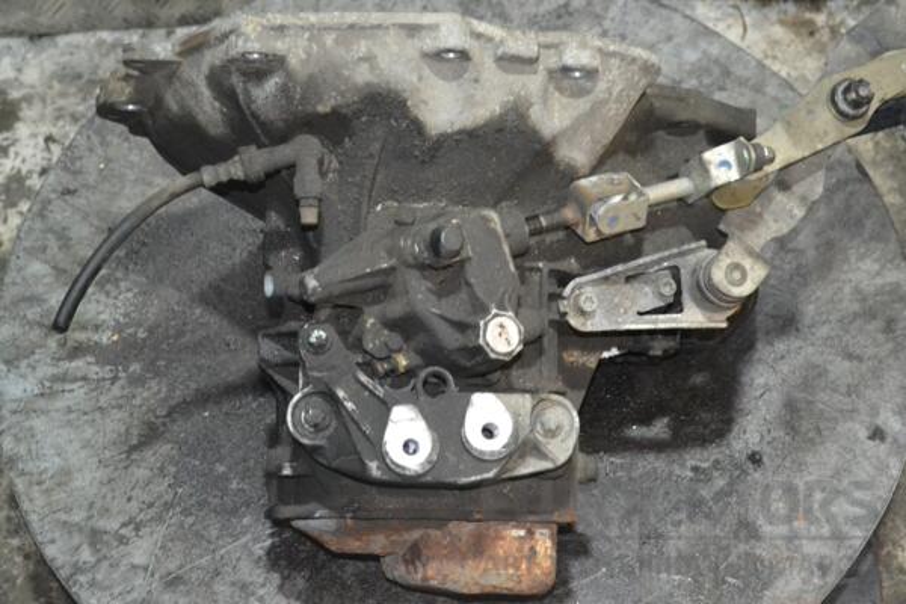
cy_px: 302
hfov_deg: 29.9
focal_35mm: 68
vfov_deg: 20.2
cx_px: 453
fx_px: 1699
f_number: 5.3
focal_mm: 45
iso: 3200
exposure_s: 1/60
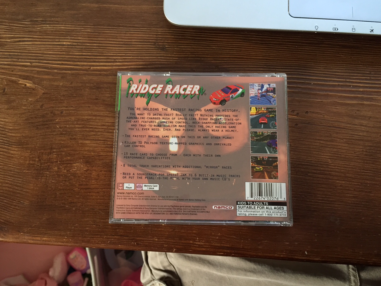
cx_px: 184
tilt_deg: -79.8
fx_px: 330
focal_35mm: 30
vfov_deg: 46.8
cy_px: 138
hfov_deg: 59.9
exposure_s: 1/30
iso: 64
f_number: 2.2
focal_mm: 4.15
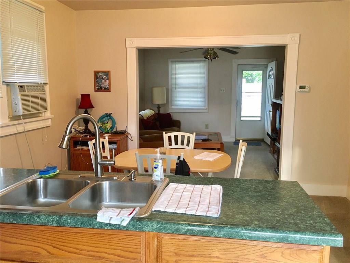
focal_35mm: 29
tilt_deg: -7.2
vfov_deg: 48.2
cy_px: 132
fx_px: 293
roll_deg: -0.3
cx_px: 175
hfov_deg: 61.7
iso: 125
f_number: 2.2
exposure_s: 1/30
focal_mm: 4.15
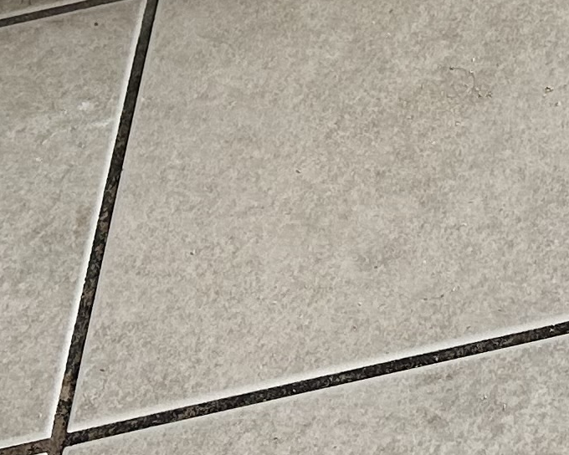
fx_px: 2341
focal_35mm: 139
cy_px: -765
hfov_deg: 13.3
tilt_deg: -20.5
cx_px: 759
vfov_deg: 9.4
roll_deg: +9.4
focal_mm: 6.86
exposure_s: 1/218
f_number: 1.78
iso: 64
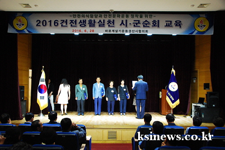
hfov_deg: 57.2
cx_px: 112
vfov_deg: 40.1
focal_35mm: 33
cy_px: 75
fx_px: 207
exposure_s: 1/15
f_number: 6.3
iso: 1250
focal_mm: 22
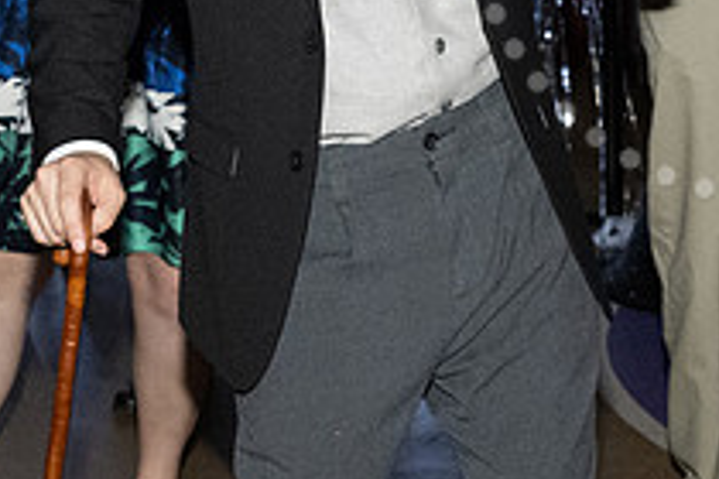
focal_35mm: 144
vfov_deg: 9.5
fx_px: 2876
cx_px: 544
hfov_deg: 14.2
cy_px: 68
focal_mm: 28.5
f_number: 5.6
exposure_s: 1/125
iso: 6400
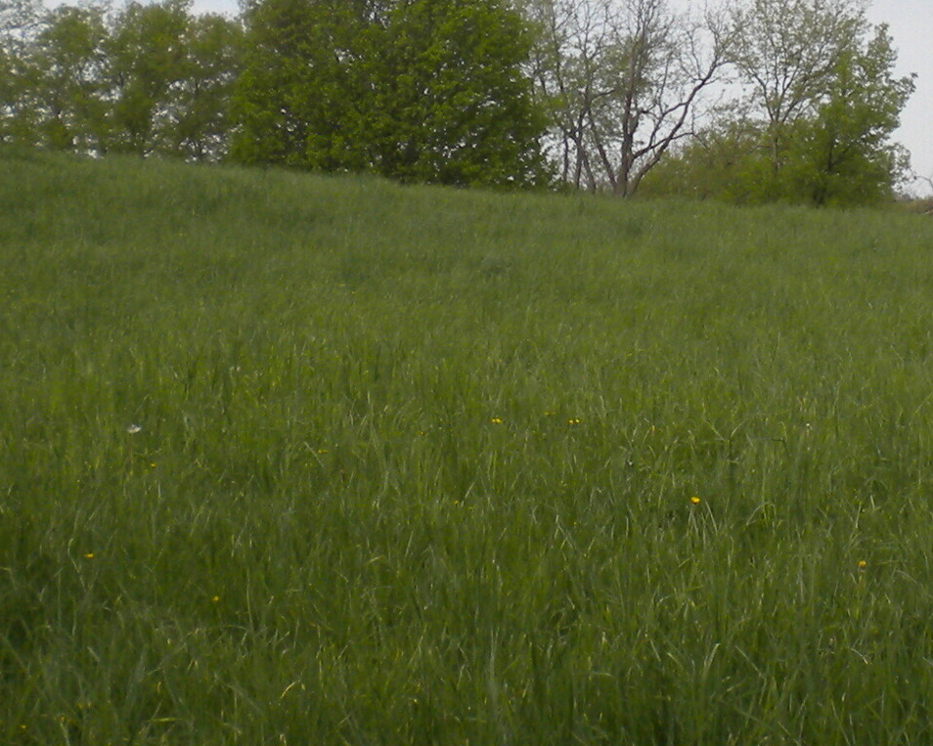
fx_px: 3037
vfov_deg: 14.0
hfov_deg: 17.4
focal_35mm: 110
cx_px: 711
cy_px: 214
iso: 80
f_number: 4.6
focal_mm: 6.3
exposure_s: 1/458
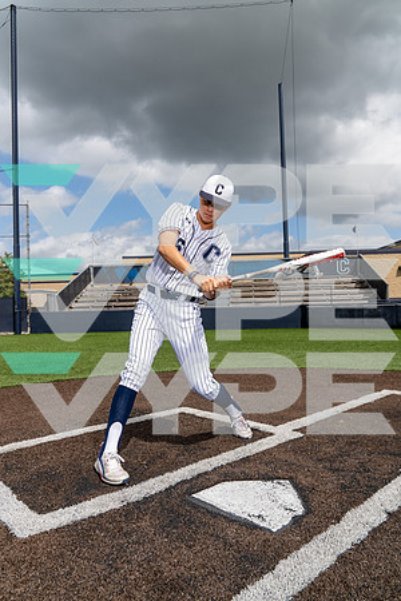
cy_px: 300
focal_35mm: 25
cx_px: 200
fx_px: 418
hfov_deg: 51.3
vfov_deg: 71.5
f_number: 5
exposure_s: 1/1250
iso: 250
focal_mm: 25
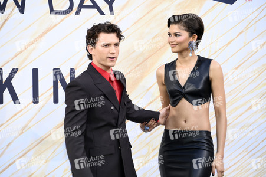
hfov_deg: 12.8
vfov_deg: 8.6
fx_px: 1181
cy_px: 88
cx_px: 133
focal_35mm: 160
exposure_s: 1/200
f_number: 5.6
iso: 320
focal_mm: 160
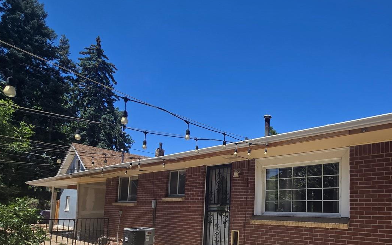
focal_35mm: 21
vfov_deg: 53.4
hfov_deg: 76.3
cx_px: 294
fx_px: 224
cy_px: 196
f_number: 2.2
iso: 50
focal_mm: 2.2
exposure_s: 1/2049
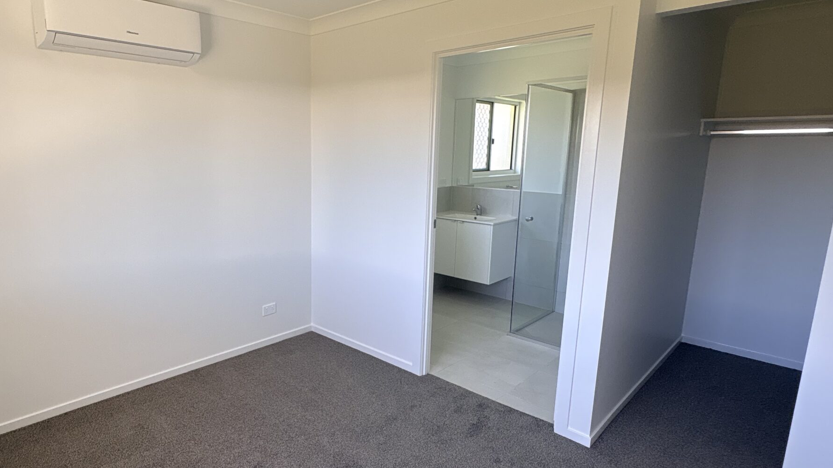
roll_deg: +0.9
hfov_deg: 80.2
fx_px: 486
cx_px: 329
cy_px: 240
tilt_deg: -9.9
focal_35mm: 22
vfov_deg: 51.5
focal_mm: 2.22
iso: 64
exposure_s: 1/128
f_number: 2.2
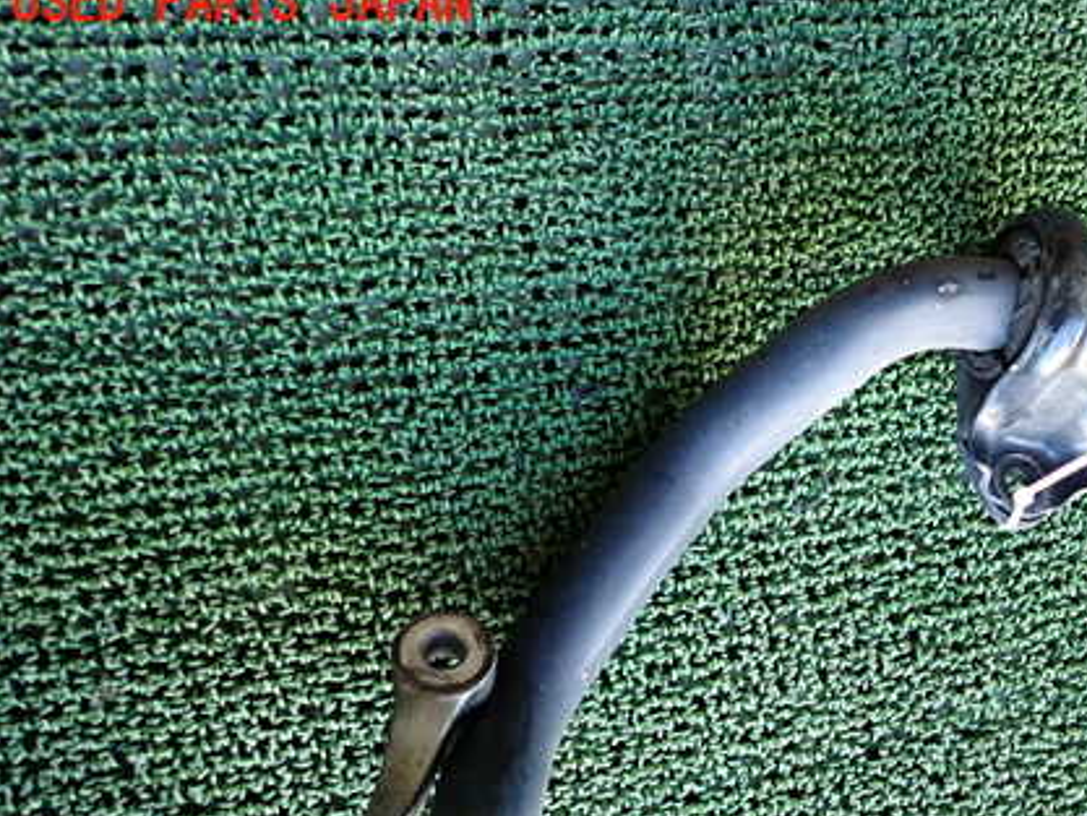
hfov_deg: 49.8
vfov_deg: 39.1
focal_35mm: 36
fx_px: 1131
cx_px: 779
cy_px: 558
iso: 250
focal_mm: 4.5
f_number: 2
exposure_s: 1/100
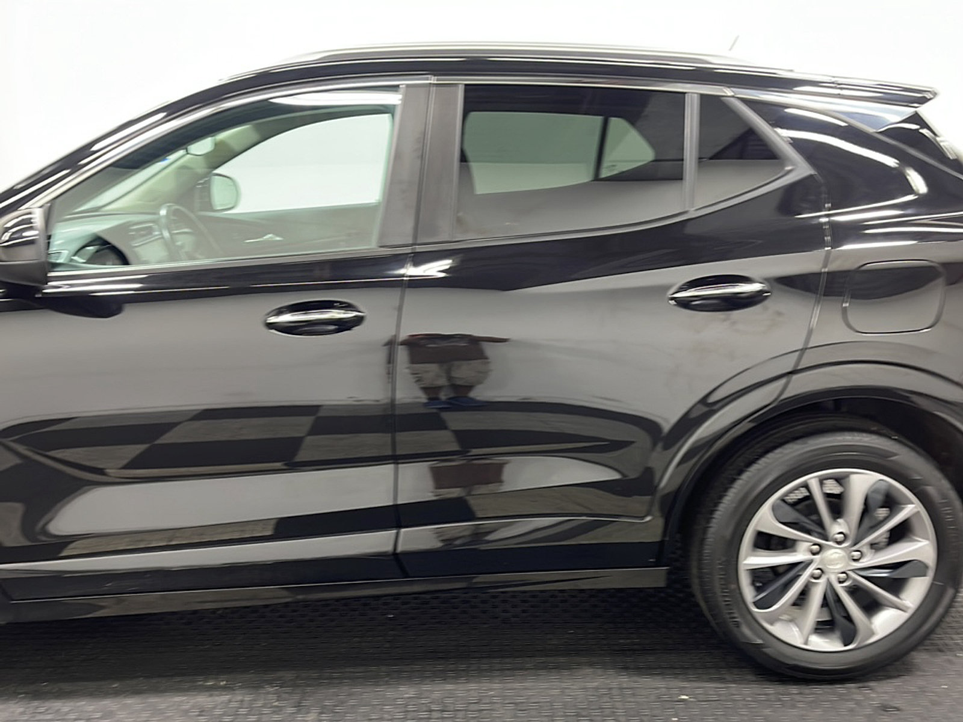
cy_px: 361
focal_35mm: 28
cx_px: 482
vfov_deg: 49.7
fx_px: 779
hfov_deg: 63.4
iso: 160
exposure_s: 1/40
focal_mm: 5.1
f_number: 1.6
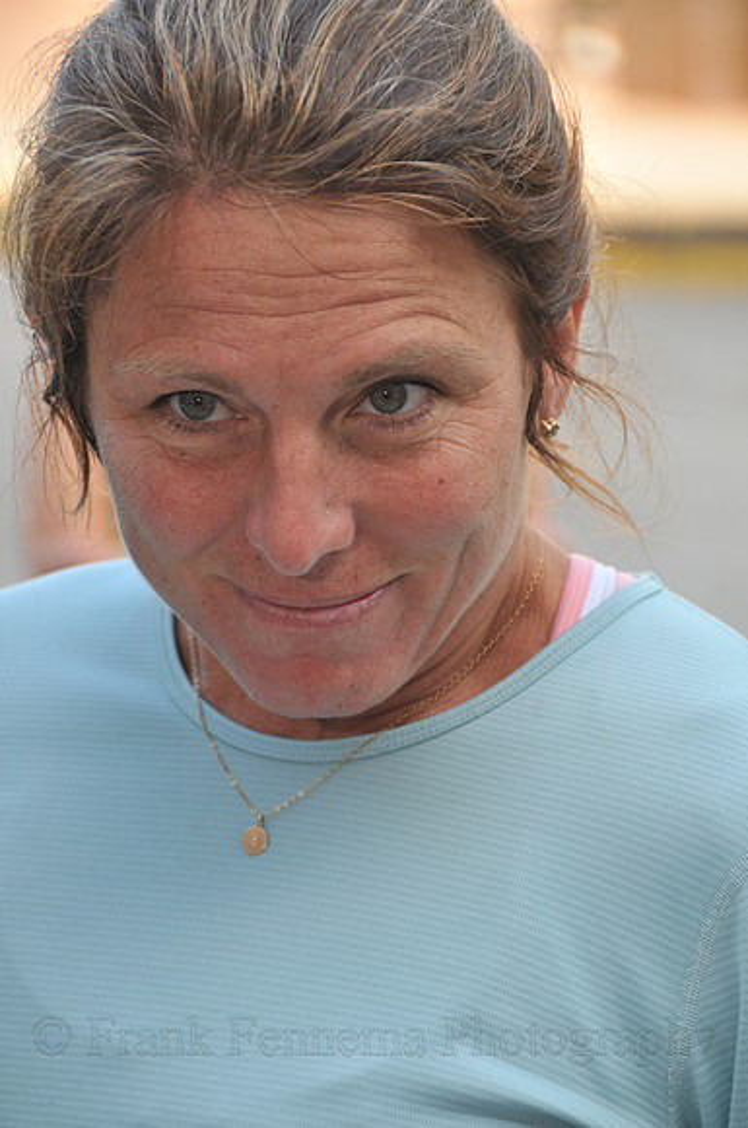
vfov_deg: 10.2
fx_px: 6330
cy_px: 564
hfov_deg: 6.8
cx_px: 374
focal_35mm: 202
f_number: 5.6
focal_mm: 135
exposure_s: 1/125
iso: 200
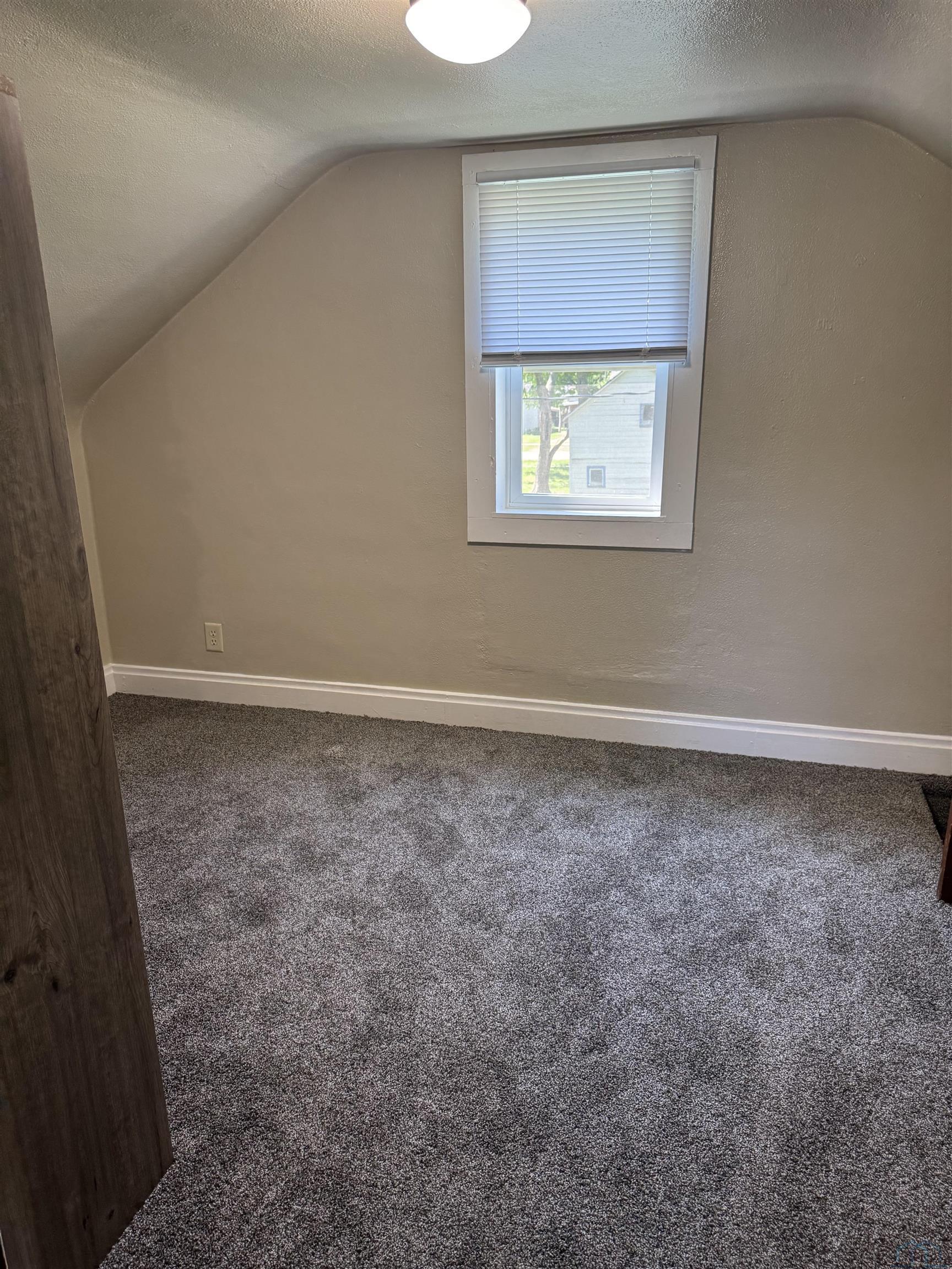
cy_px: 634
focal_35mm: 24
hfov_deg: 56.8
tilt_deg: -16.5
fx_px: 880
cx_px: 476
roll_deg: +2.3
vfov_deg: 71.6
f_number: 1.78
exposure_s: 1/120
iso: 200
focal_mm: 6.76
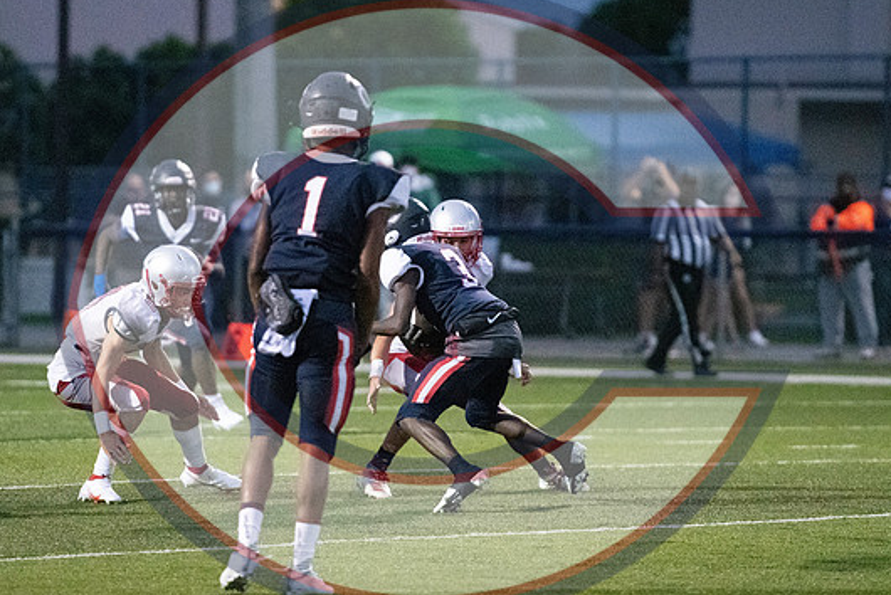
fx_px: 8122
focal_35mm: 328
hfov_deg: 6.3
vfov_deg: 4.2
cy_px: 302
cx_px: 420
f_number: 2.8
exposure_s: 1/2500
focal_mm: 200
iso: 32000
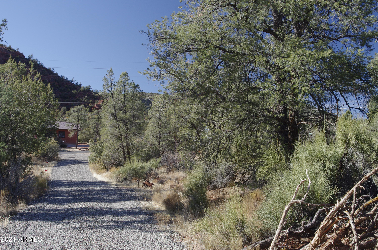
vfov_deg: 31.8
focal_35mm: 42
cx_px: 189
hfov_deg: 46.5
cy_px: 125
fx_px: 440
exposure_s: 1/160
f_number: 7.1
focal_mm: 28
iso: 640
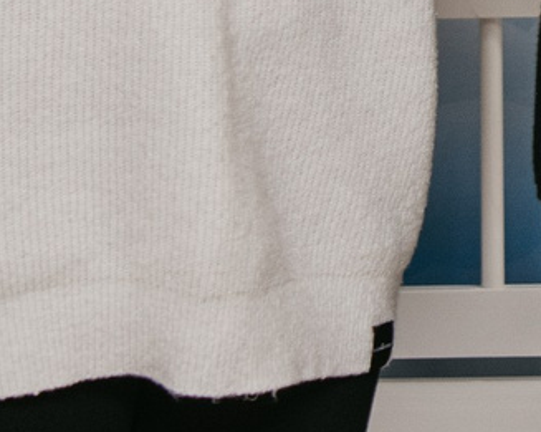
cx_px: 1018
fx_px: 4767
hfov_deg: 6.3
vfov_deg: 5.1
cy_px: -423
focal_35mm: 298
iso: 160
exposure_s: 1/160
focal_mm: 40
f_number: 4
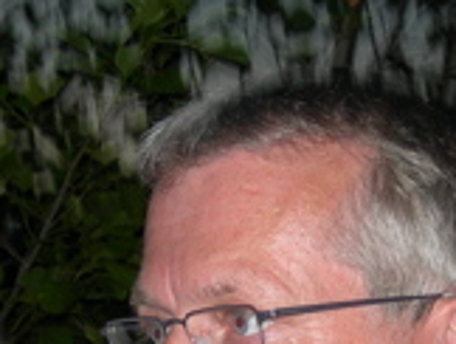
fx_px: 1979
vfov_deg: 9.9
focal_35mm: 150
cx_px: 211
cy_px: 290
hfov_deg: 13.1
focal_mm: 7.8
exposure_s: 1/60.1
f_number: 2.8
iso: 50
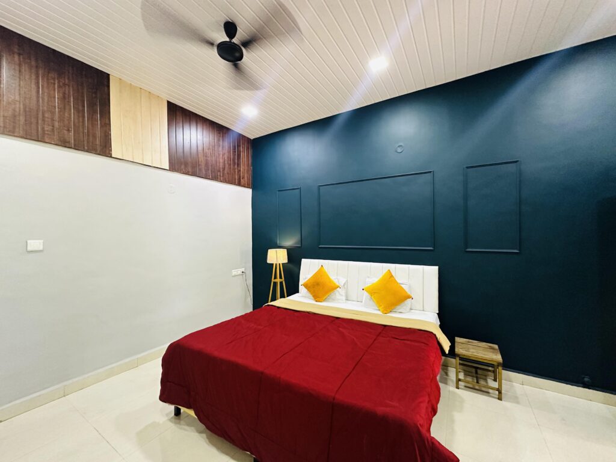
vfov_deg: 85.7
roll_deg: +0.4
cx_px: 308
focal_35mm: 14
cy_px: 231
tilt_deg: +1.5
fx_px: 249
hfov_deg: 102.1
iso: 400
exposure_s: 1/50
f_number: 2.2
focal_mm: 2.22
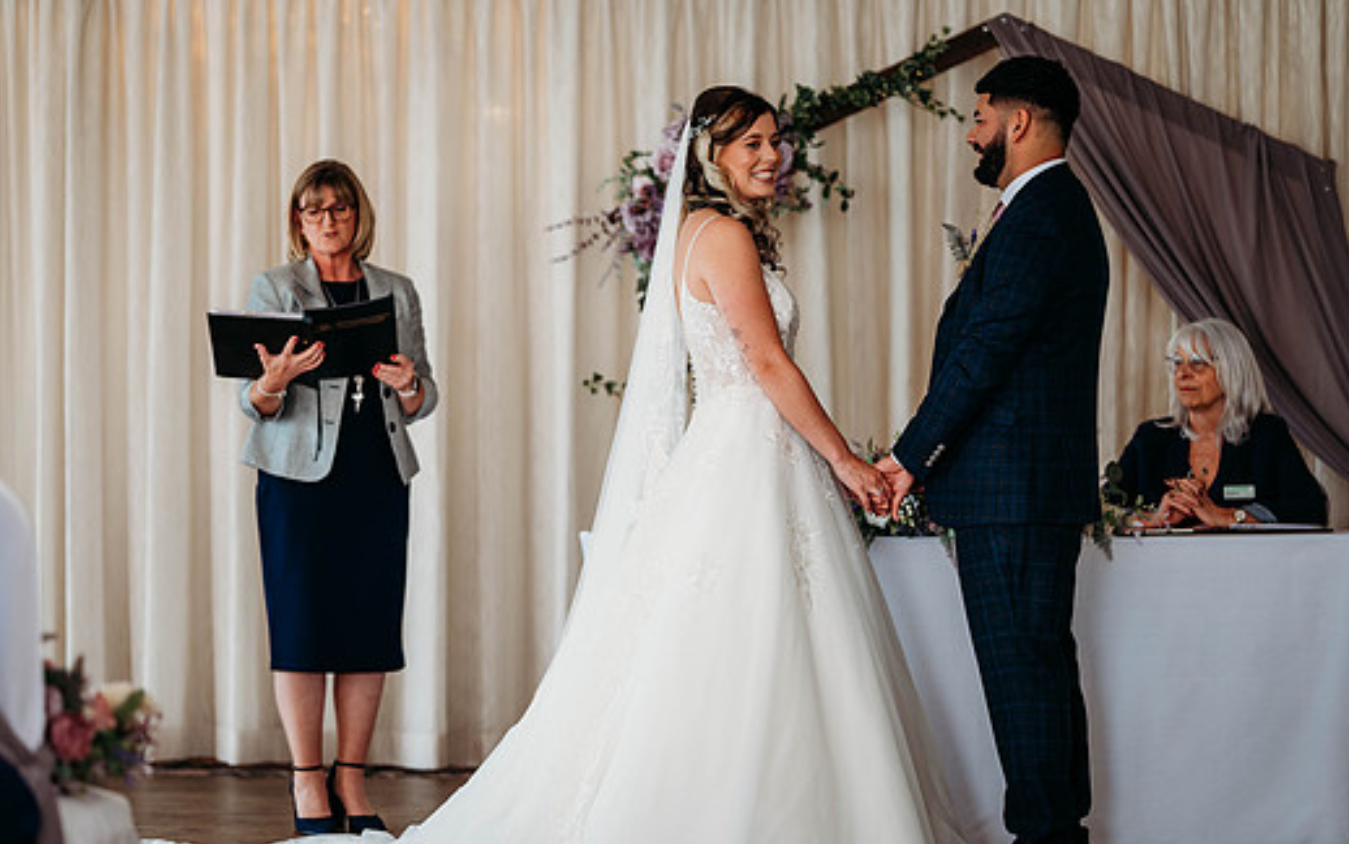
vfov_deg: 13.5
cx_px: 602
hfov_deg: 21.4
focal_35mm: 97
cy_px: 492
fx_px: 3567
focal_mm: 85
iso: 180
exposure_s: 1/200
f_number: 2
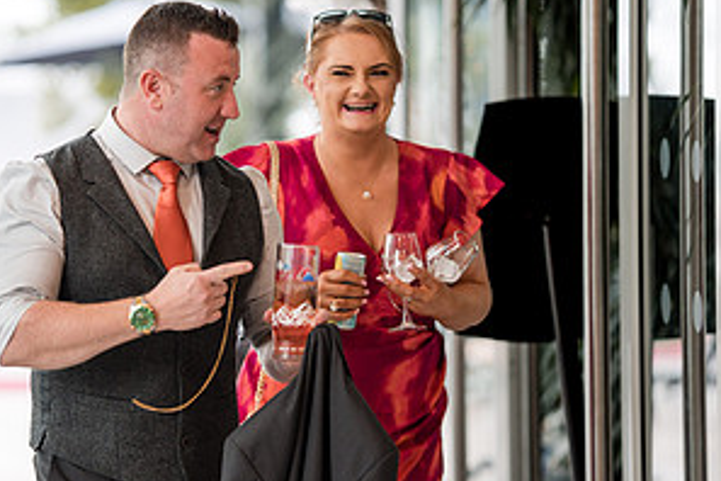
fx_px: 3324
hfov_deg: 12.4
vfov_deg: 8.3
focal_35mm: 166
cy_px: 242
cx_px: 245
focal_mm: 85
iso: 250
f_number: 1.4
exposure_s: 1/500
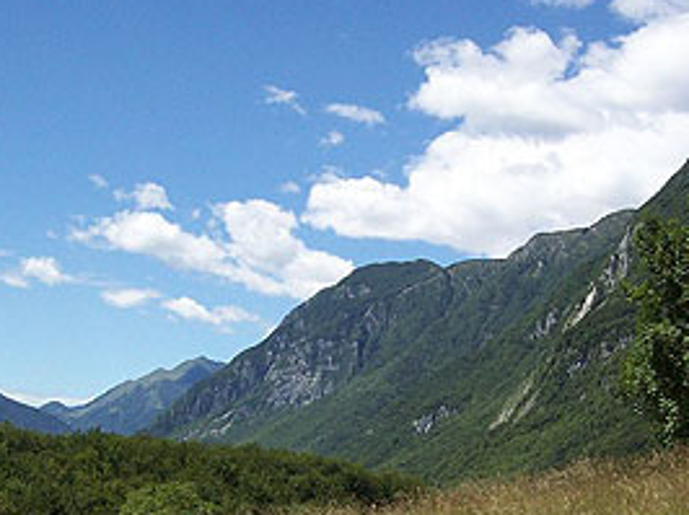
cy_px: 362
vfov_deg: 23.8
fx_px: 1213
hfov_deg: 31.7
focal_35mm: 61
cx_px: 339
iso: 80
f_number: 4.8
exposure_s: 1/613
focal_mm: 6
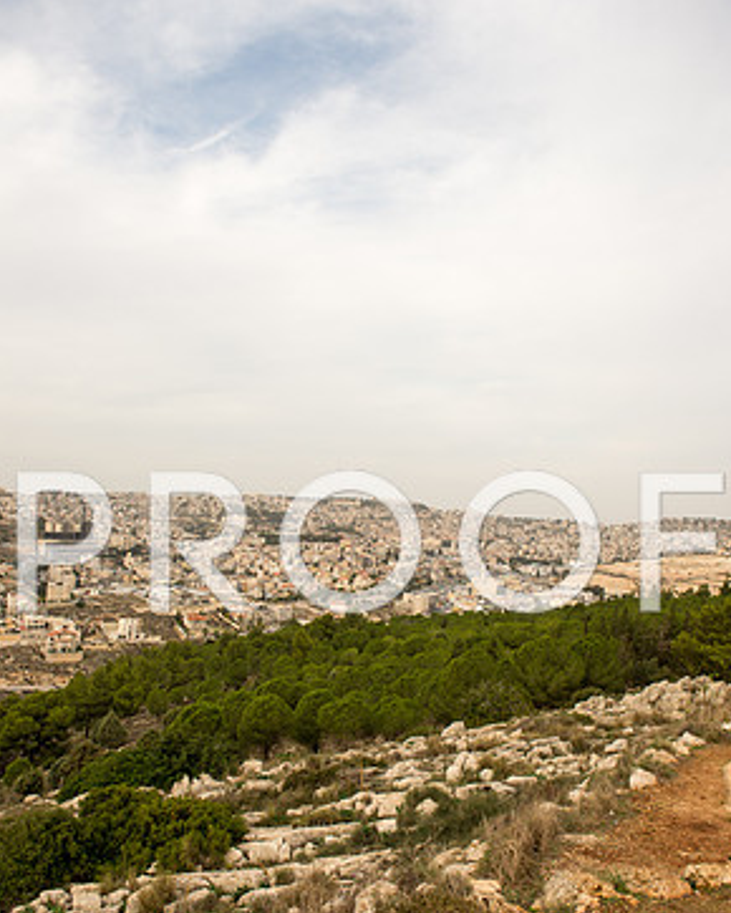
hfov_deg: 51.6
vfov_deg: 61.7
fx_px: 757
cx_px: 371
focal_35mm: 28
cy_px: 540
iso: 100
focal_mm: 24
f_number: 3.5
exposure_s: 1/640
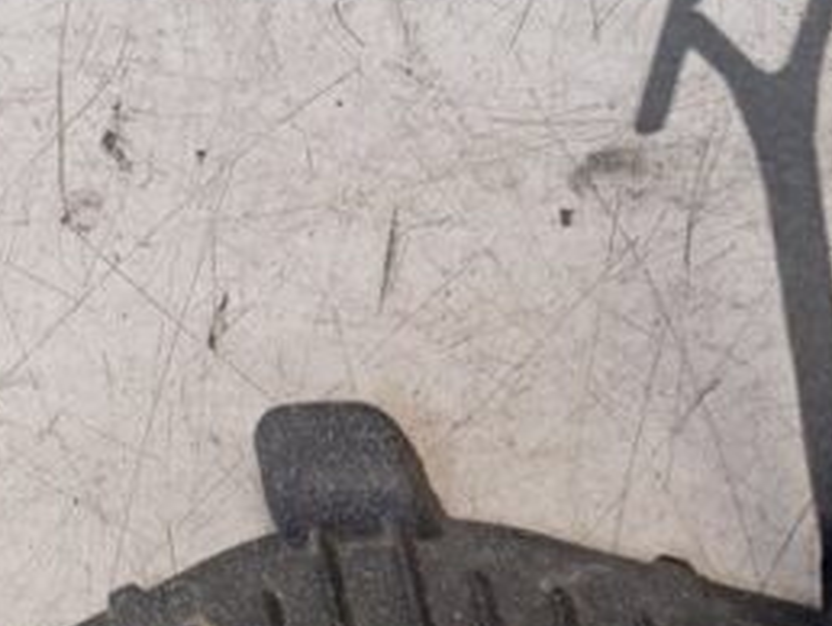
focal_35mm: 76
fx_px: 1828
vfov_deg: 19.1
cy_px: 544
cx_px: 461
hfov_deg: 25.6
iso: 219
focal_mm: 4.22
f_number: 1.8
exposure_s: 1/33.3
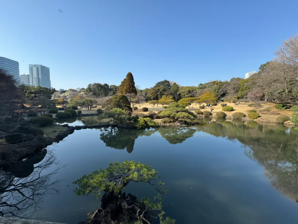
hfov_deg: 102.1
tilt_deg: -4.6
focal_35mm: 14
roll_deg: -0.6
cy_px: 112
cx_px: 149
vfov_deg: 85.7
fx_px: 121
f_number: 2.2
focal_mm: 2.22
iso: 40
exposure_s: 1/956
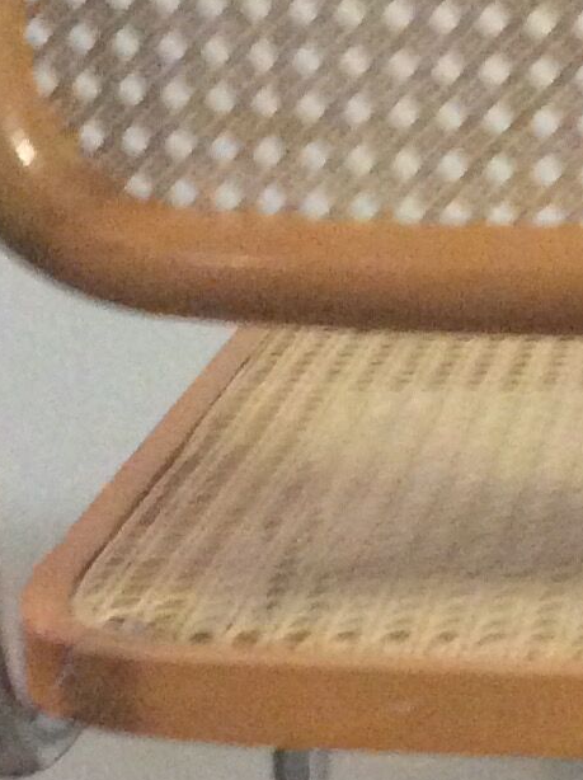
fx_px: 3038
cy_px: 564
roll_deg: +0.8
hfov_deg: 10.7
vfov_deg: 14.6
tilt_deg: -20.5
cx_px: 734
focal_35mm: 135
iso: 250
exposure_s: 1/17
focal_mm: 3.3
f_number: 2.4
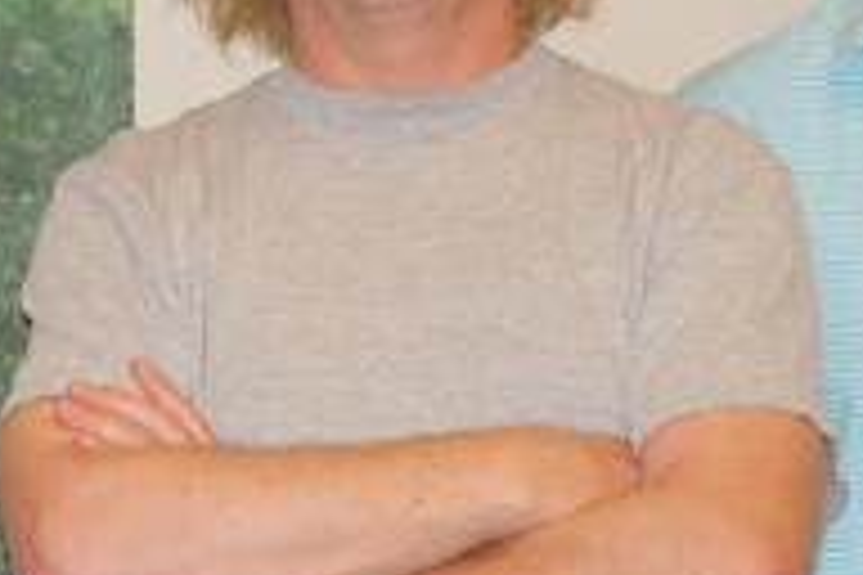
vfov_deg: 7.2
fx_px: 4602
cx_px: -288
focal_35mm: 192
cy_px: 373
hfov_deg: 10.5
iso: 1250
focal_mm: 24
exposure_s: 1/80
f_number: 4.5
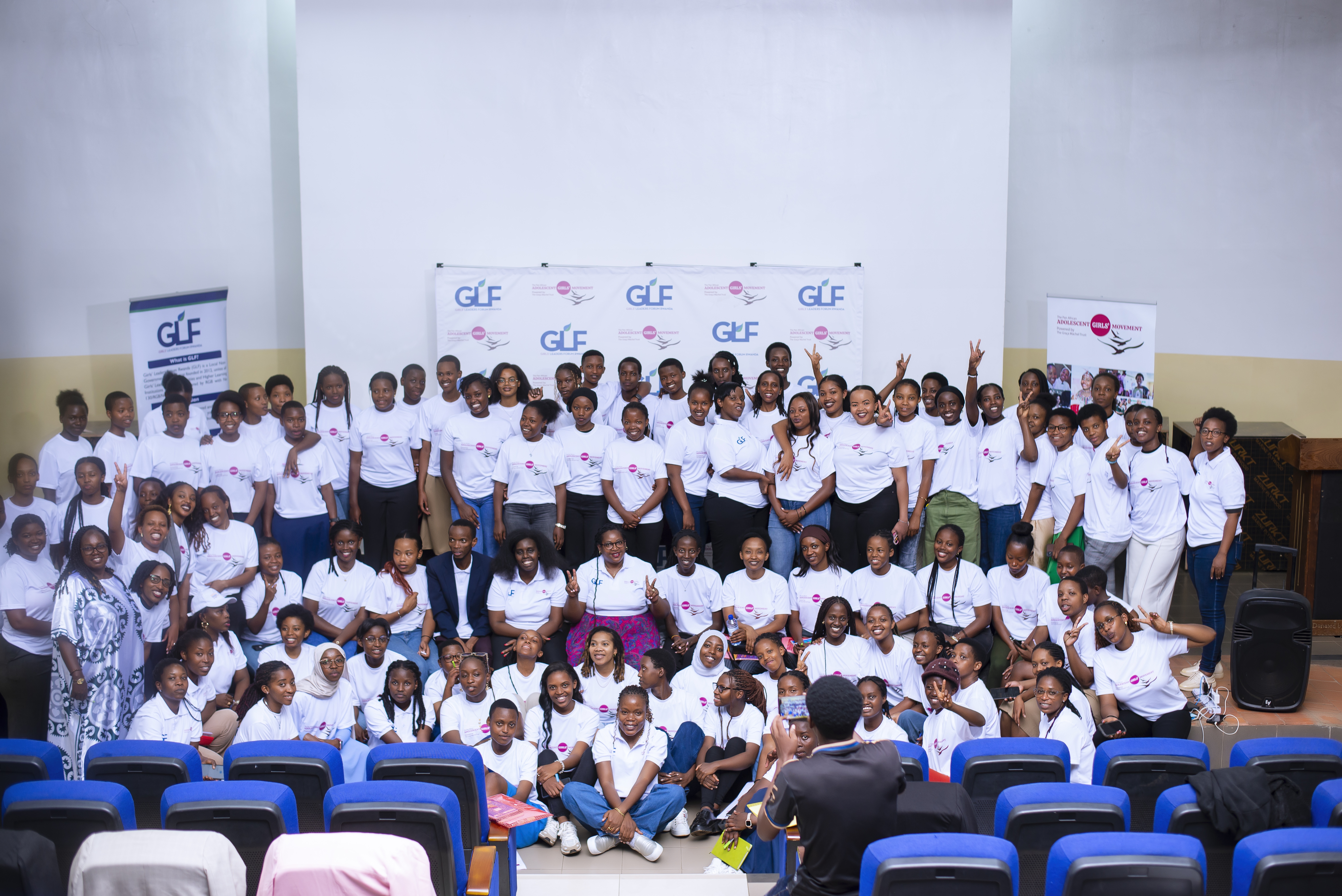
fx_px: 1865
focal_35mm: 50
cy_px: 448
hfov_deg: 39.6
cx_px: 671
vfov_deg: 27.0
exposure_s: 1/100
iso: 320
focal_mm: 50
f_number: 2.8
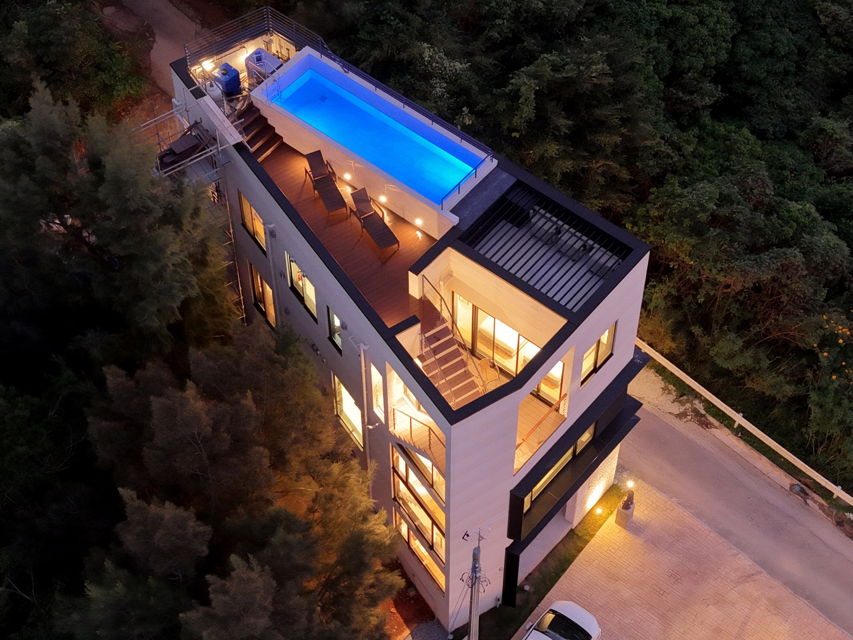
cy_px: 320
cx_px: 426
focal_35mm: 70
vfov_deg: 21.0
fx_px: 1725
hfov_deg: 27.8
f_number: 2.8
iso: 3200
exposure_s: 1/4
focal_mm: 19.35
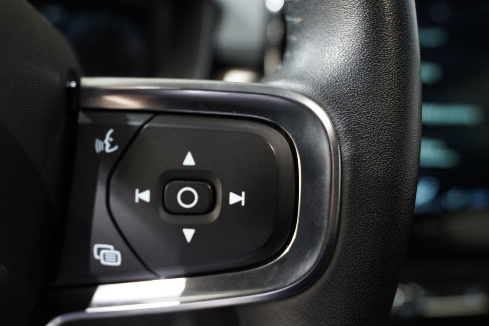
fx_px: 299
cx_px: 154
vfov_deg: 57.1
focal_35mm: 22
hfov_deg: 75.6
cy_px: 182
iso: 2500
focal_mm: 16
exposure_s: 1/60
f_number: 2.8
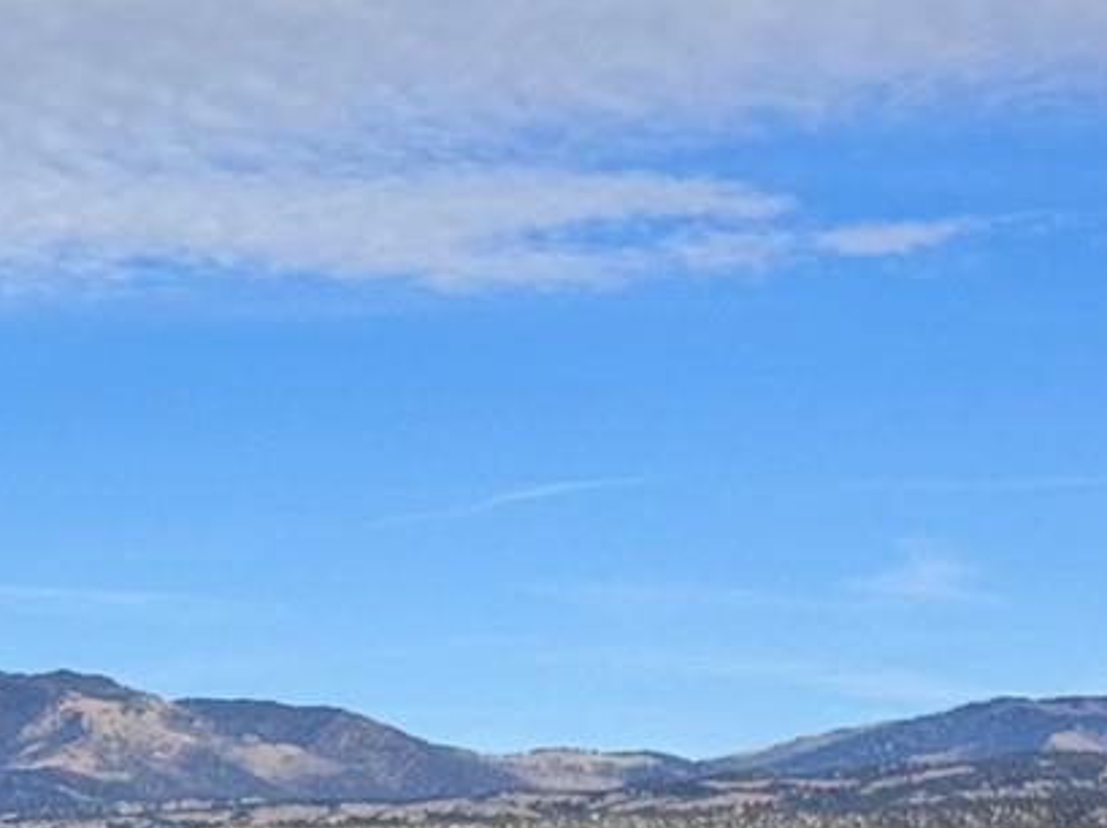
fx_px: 6007
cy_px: 798
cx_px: -157
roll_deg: -0.6
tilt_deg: +0.2
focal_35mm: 188
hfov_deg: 10.4
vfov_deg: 7.9
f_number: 1.78
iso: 64
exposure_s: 1/7092
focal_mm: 6.76
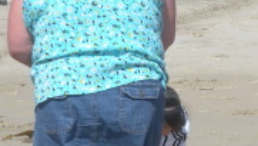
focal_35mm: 466
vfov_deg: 2.6
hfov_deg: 4.6
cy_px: 116
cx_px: 220
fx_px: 3189
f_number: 5.3
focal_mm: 21.2
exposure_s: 1/440
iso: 64
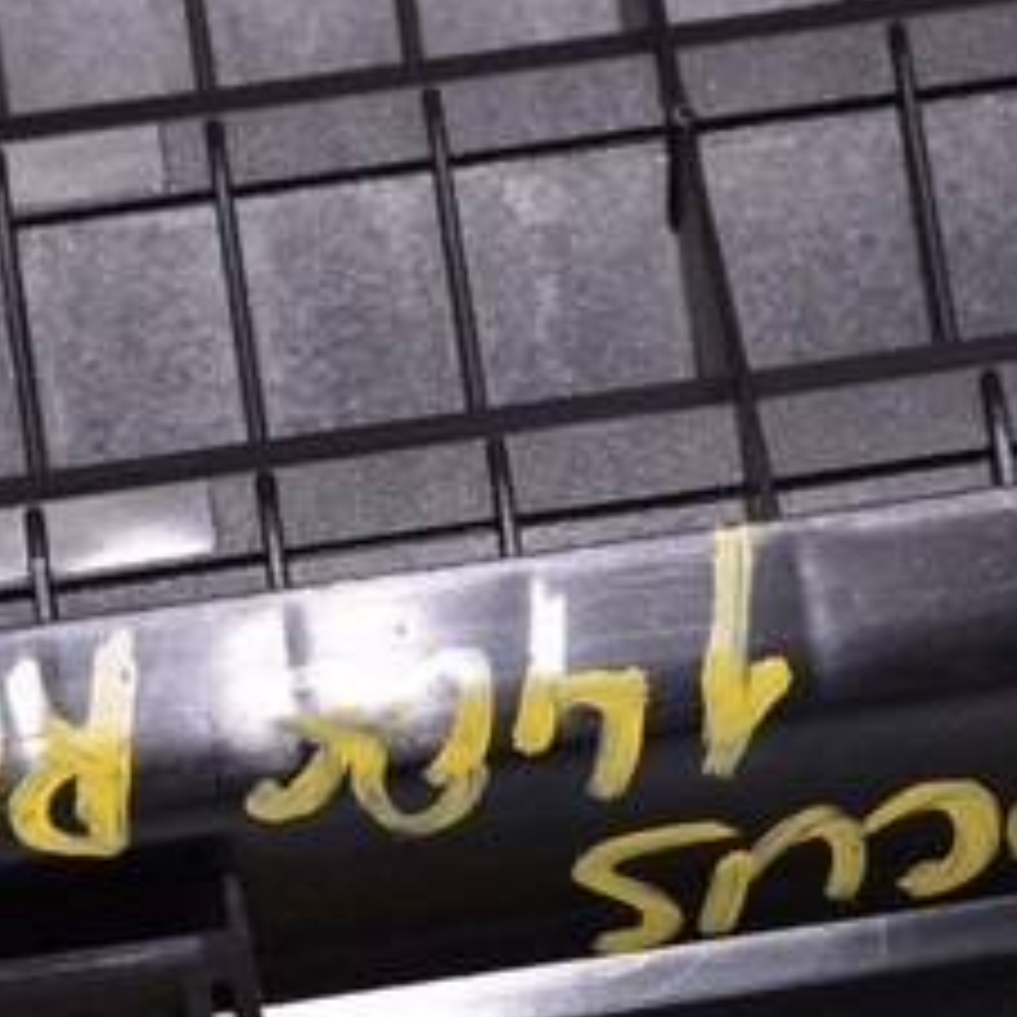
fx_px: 4986
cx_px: 500
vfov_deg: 11.6
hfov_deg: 11.6
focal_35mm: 150
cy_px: 434
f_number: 8
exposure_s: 1/200
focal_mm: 26
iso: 1600
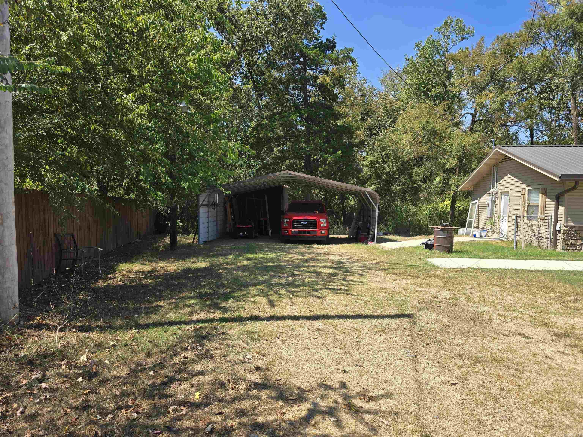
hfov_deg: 73.9
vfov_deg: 58.9
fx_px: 387
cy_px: 218
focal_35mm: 23
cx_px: 292
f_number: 1.7
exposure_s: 1/363
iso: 12
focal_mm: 6.3
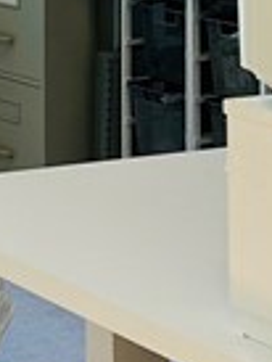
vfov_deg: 10.8
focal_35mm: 179
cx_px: -283
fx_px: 1872
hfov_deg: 7.9
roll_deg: +0.7
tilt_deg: -4.3
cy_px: -111
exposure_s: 1/197
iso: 80
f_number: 1.78
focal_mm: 6.86
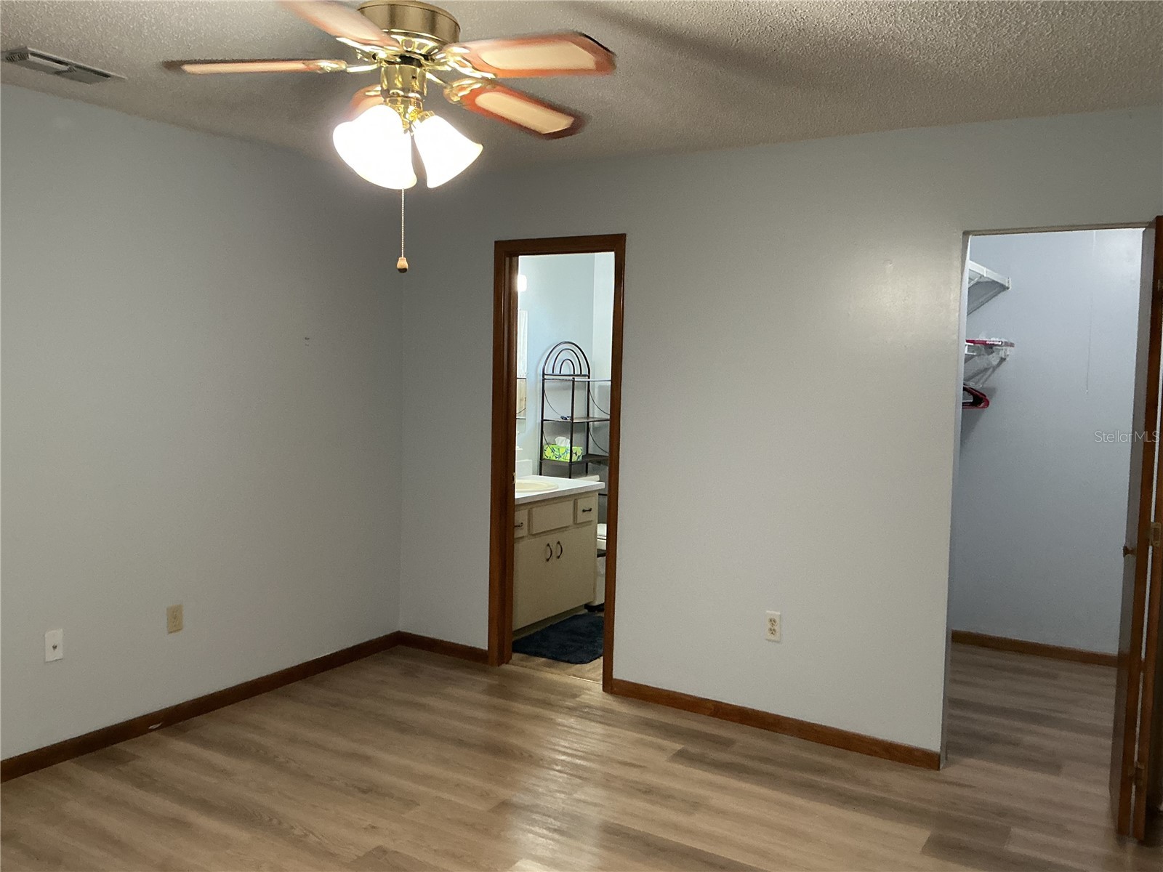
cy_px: 436
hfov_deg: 61.7
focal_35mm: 29
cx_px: 582
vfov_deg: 48.2
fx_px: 974
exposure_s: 1/60
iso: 200
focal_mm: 3
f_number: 1.8
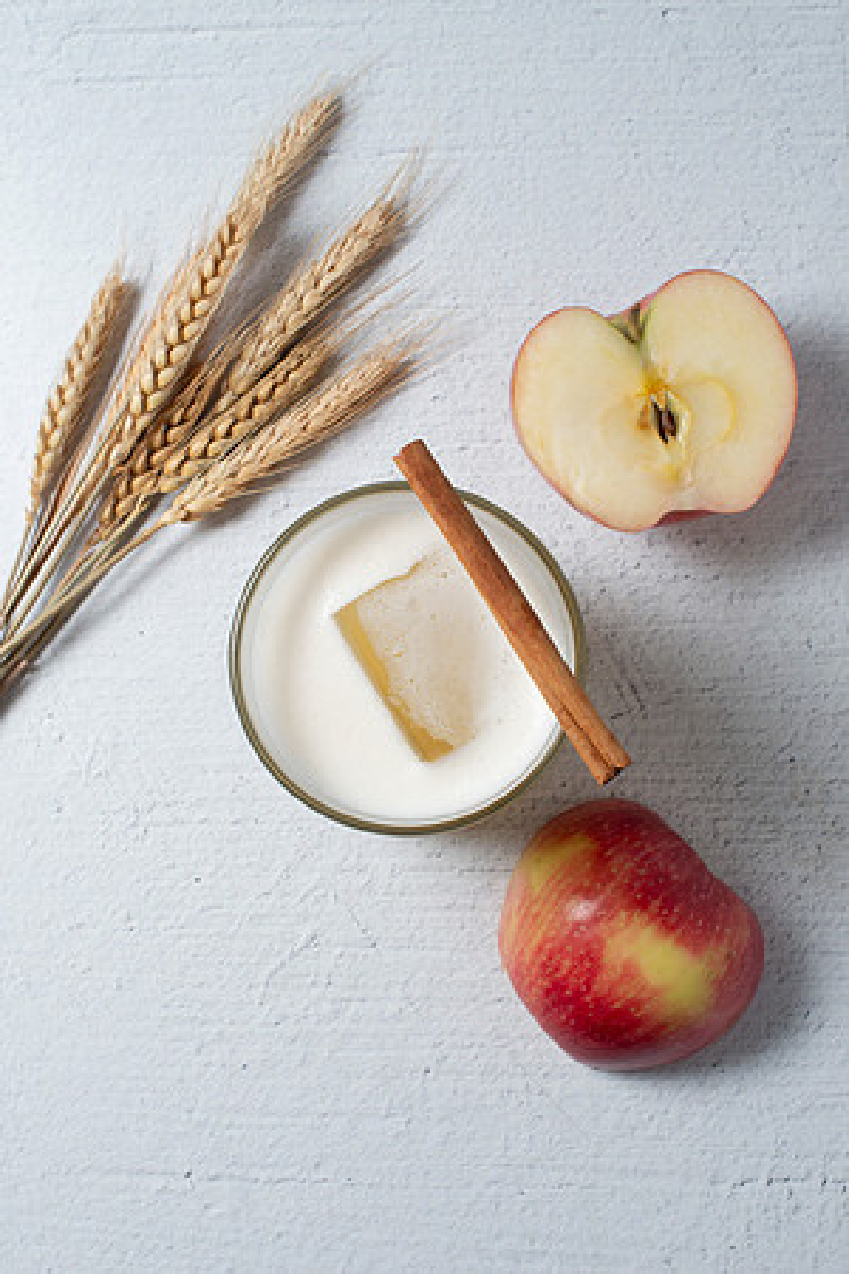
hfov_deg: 27.0
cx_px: 424
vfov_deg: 39.6
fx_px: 1769
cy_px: 637
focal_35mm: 50
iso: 200
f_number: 8
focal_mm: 50
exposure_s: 1/250
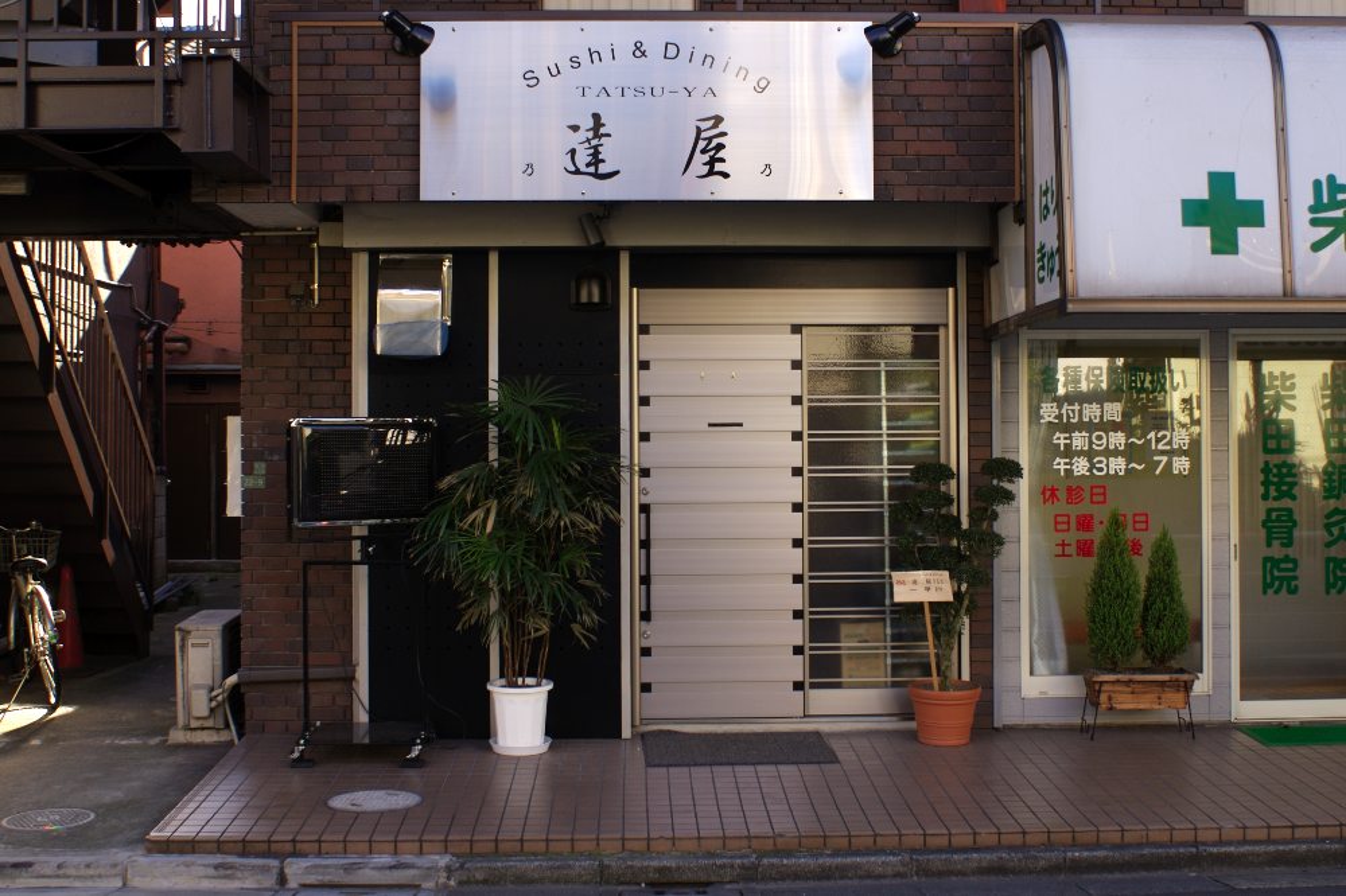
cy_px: 448
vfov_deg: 31.9
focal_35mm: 42
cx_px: 673
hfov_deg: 46.4
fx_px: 1570
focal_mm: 28
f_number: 5
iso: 100
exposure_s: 1/60
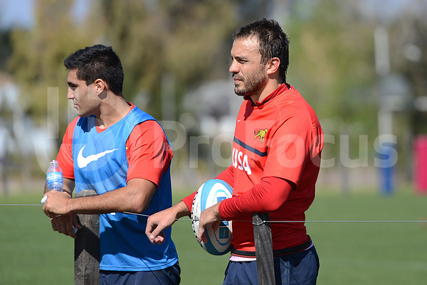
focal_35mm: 270
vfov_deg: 5.1
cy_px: 142
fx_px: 3203
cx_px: 214
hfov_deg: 7.6
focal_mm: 270
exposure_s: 1/1250
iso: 250
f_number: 4
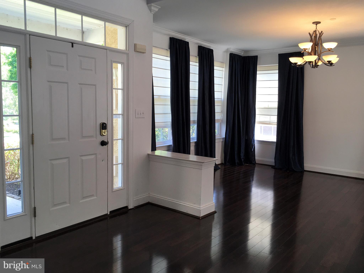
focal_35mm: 29
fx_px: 305
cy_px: 136
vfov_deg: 48.2
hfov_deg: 61.7
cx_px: 182
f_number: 2.2
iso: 32
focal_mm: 4.15
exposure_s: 1/60
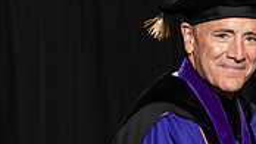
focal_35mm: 245
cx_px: 249
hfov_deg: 8.8
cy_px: 208
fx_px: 1664
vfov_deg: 4.9
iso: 1600
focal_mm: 70
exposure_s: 1/125
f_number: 5
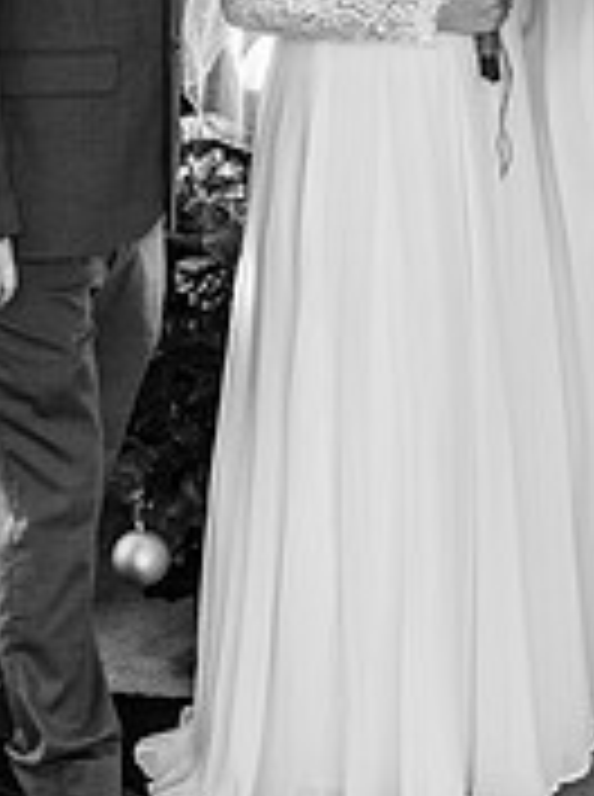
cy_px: 198
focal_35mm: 115
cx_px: 488
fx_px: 2641
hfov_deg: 12.8
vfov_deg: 17.1
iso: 140
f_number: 3.5
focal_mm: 47
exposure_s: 1/200
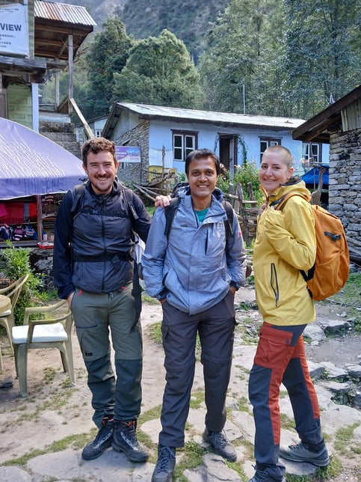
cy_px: 242
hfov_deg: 45.3
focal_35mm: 31
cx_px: 203
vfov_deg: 58.4
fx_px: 431
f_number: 1.8
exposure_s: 1/50
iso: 100
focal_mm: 3.98
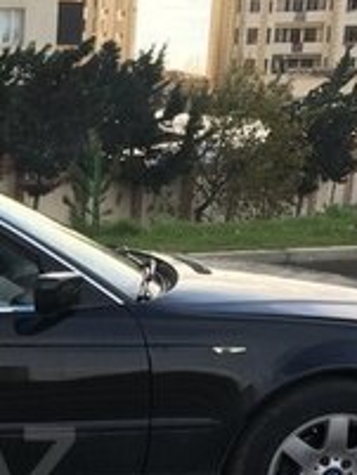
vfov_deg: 20.1
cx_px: -165
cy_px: 462
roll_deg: -0.5
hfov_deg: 14.6
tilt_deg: -15.3
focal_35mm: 95
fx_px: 1305
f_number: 2.2
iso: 25
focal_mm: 4.15
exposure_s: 1/377
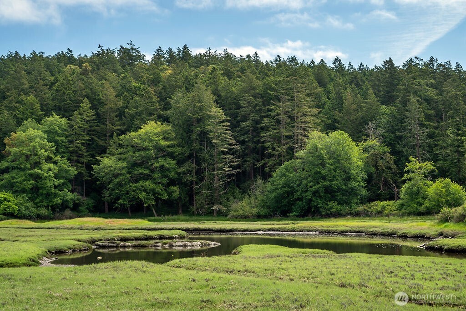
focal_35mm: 52
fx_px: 673
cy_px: 156
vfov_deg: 26.0
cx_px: 233
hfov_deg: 38.2
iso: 100
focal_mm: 52
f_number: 5.6
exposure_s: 1/1600
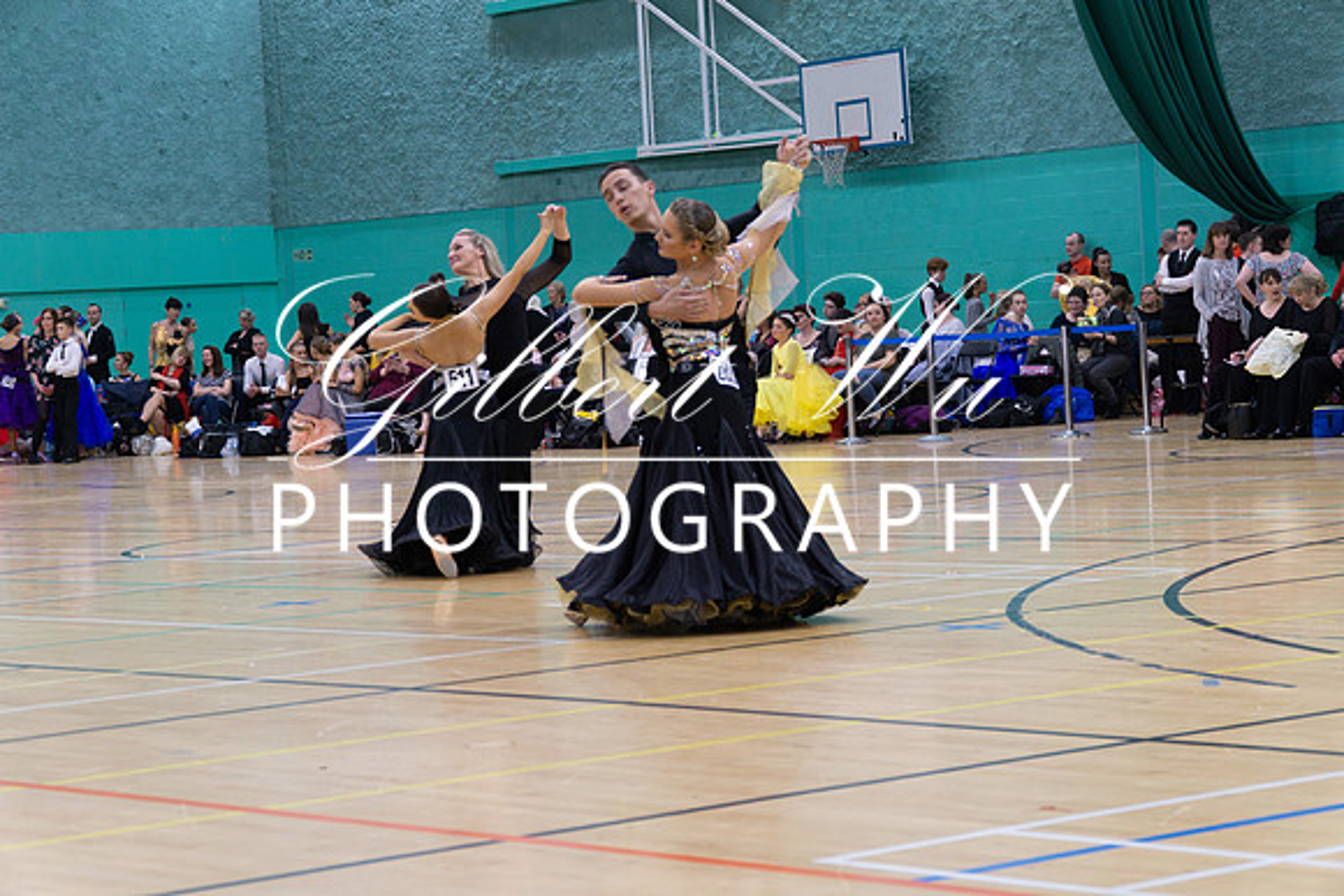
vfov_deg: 14.7
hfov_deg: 21.9
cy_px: 448
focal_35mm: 93
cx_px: 672
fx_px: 3473
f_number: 4
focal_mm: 62
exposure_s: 1/100
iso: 640
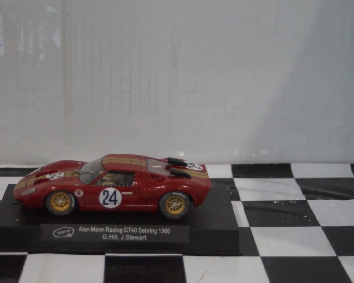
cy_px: 142
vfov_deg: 18.1
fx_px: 891
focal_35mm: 85
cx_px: 147
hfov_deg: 22.5
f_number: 4.5
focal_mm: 50
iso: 3200
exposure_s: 1/160
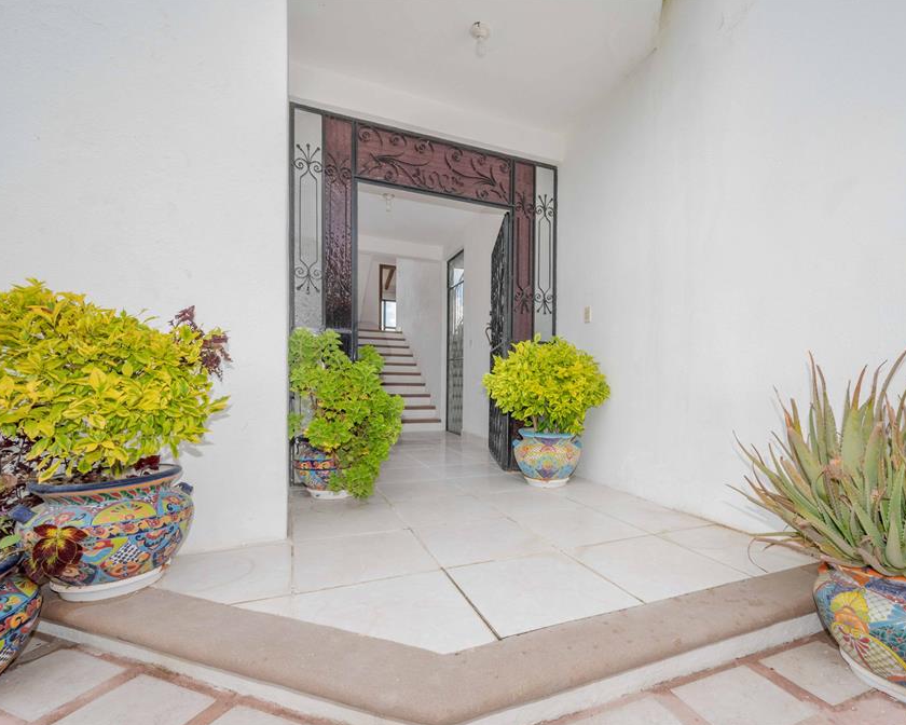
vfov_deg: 80.4
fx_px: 429
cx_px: 490
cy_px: 362
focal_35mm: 16
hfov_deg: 92.9
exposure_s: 1/40
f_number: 20
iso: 400
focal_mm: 14
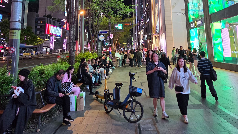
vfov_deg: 32.6
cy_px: 8
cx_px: 121
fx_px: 215
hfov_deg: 58.0
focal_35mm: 34
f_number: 1.8
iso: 160
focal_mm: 5.4
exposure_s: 1/60
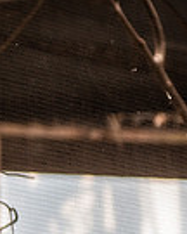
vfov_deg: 6.9
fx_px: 1951
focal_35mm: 282
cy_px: 169
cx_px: -305
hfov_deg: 5.3
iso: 1000
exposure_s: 1/200
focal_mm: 70
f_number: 2.8
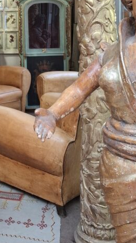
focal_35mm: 55
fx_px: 353
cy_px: 34
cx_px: -33
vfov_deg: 36.0
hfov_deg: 20.2
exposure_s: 1/50
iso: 160
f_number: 1.8
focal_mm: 5.54
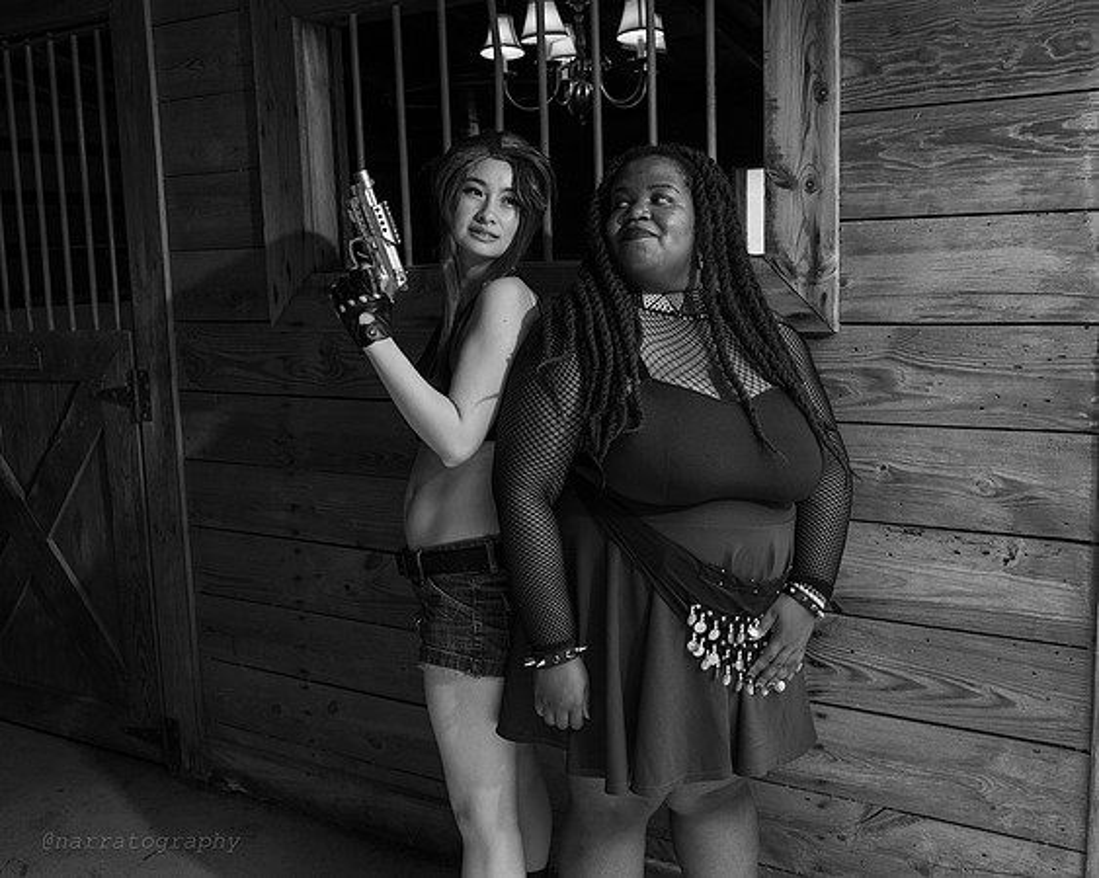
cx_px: 533
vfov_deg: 43.0
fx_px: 1113
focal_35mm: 34
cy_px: 404
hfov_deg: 52.5
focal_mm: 28
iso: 200
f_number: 4.5
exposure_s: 1/500
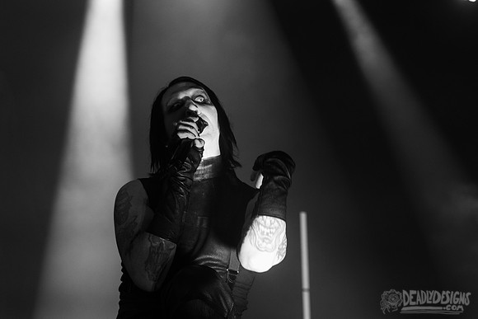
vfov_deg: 18.3
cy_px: 121
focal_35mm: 75
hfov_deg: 27.1
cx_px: 239
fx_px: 990
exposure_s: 1/500
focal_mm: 60
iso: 1250
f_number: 4
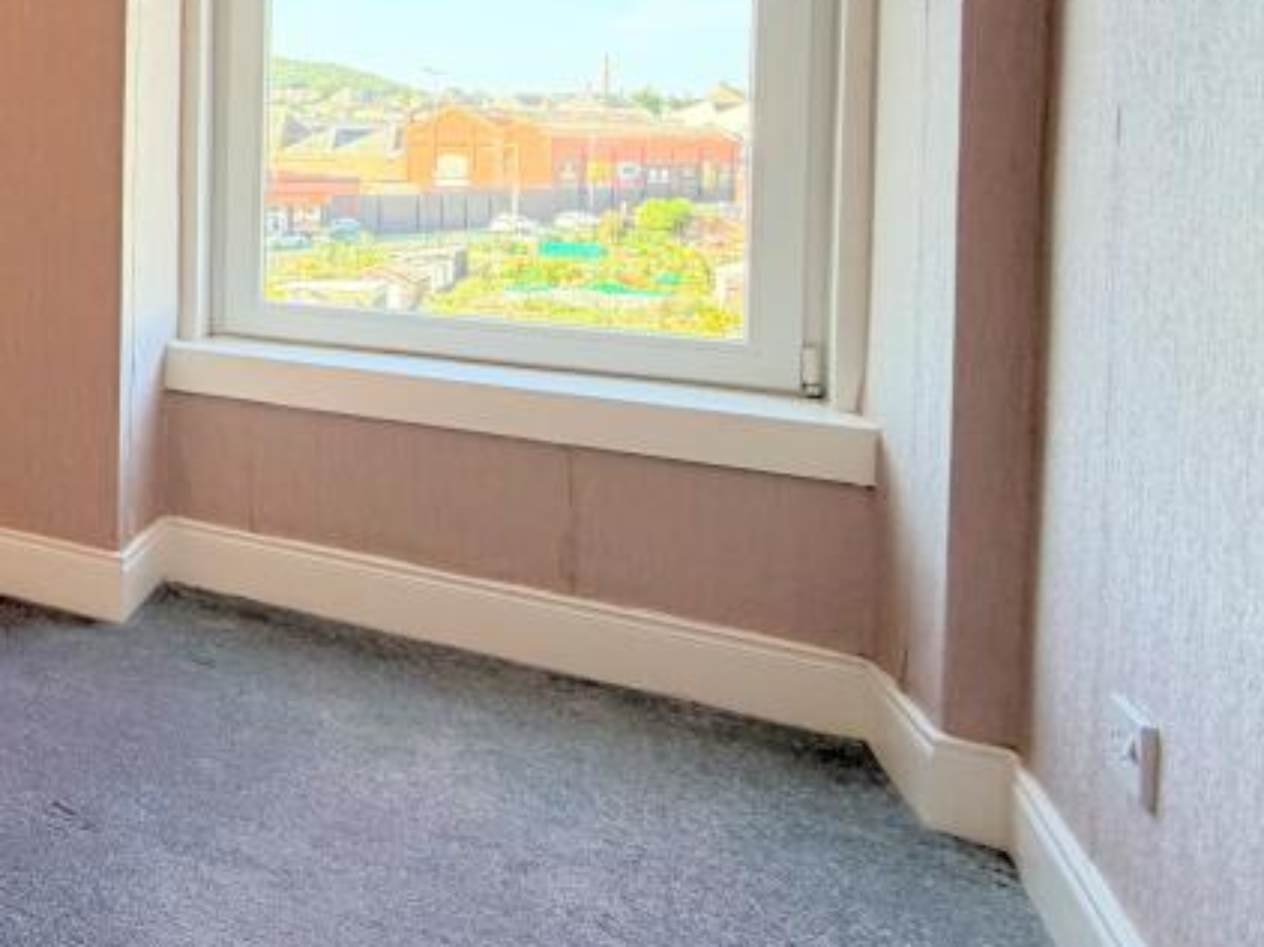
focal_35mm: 34
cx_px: -264
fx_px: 1241
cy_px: 147
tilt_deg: -1.6
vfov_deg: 39.5
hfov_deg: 38.9
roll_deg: -0.4
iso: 160
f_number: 2.2
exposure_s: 1/121
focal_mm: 2.22
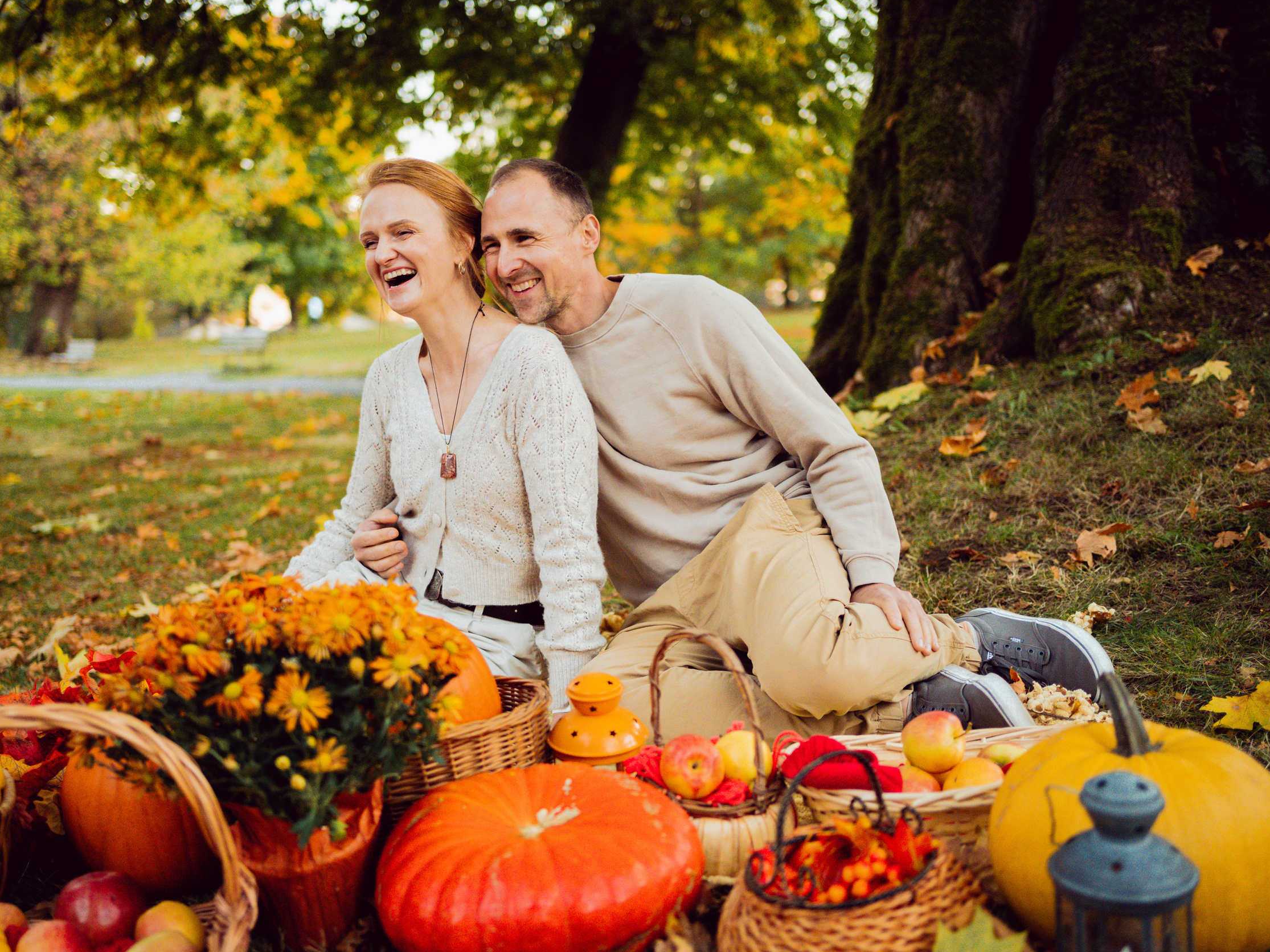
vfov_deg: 35.1
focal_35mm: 41
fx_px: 1504
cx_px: 567
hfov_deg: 45.7
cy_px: 482
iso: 1600
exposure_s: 1/320
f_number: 1.8
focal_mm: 35
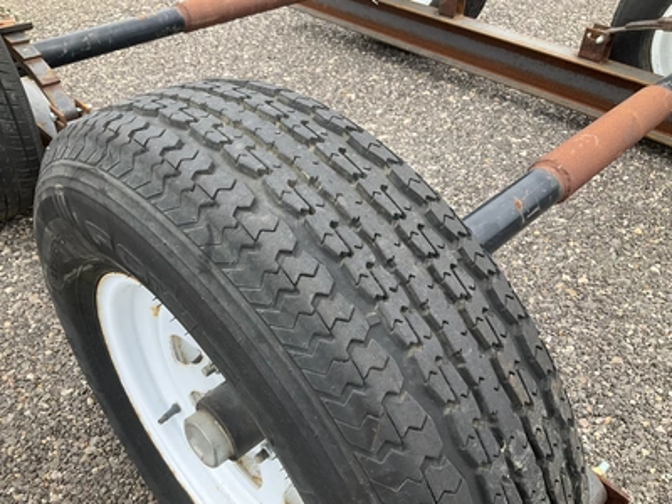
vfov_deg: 48.2
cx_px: 336
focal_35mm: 29
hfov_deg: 61.7
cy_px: 252
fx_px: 563
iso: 25
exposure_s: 1/465
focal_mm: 3
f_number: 1.8
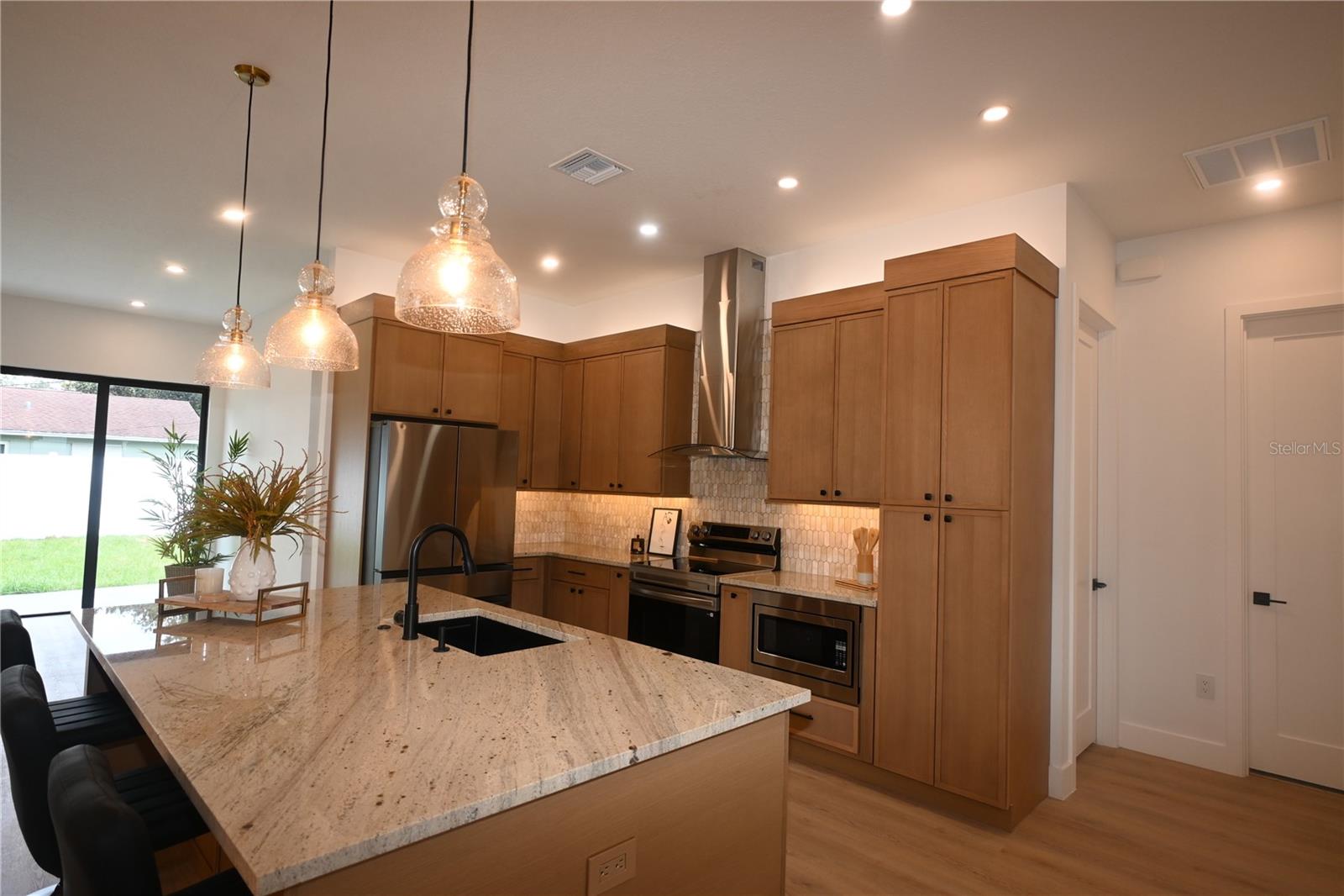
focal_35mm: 19
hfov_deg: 87.7
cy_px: 448
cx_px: 672
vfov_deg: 65.2
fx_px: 700
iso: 220
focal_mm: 12.5
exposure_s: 1/60
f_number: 4
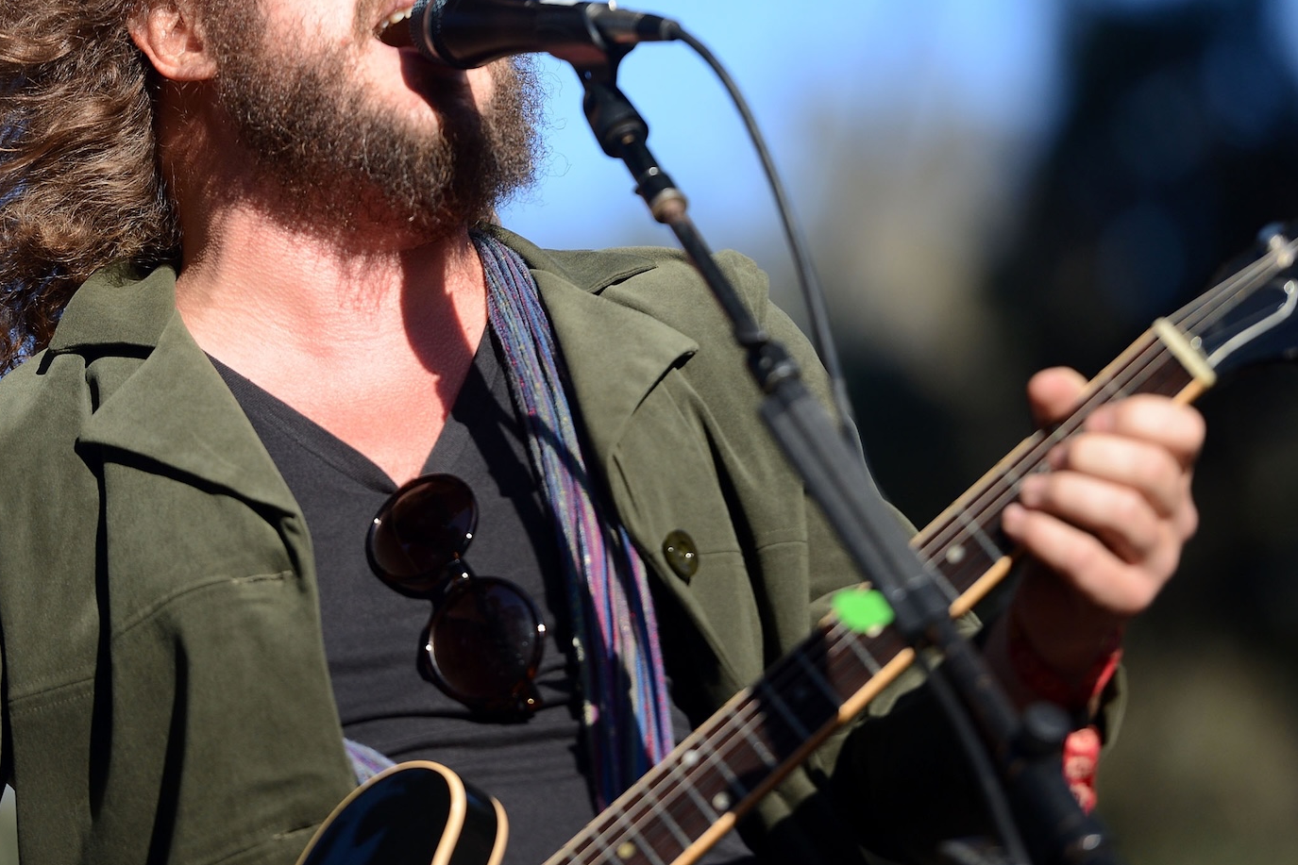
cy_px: 256
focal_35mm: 291
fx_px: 10493
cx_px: 508
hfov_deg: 7.1
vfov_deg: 4.7
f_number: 3.2
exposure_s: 1/4000
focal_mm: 200
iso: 500
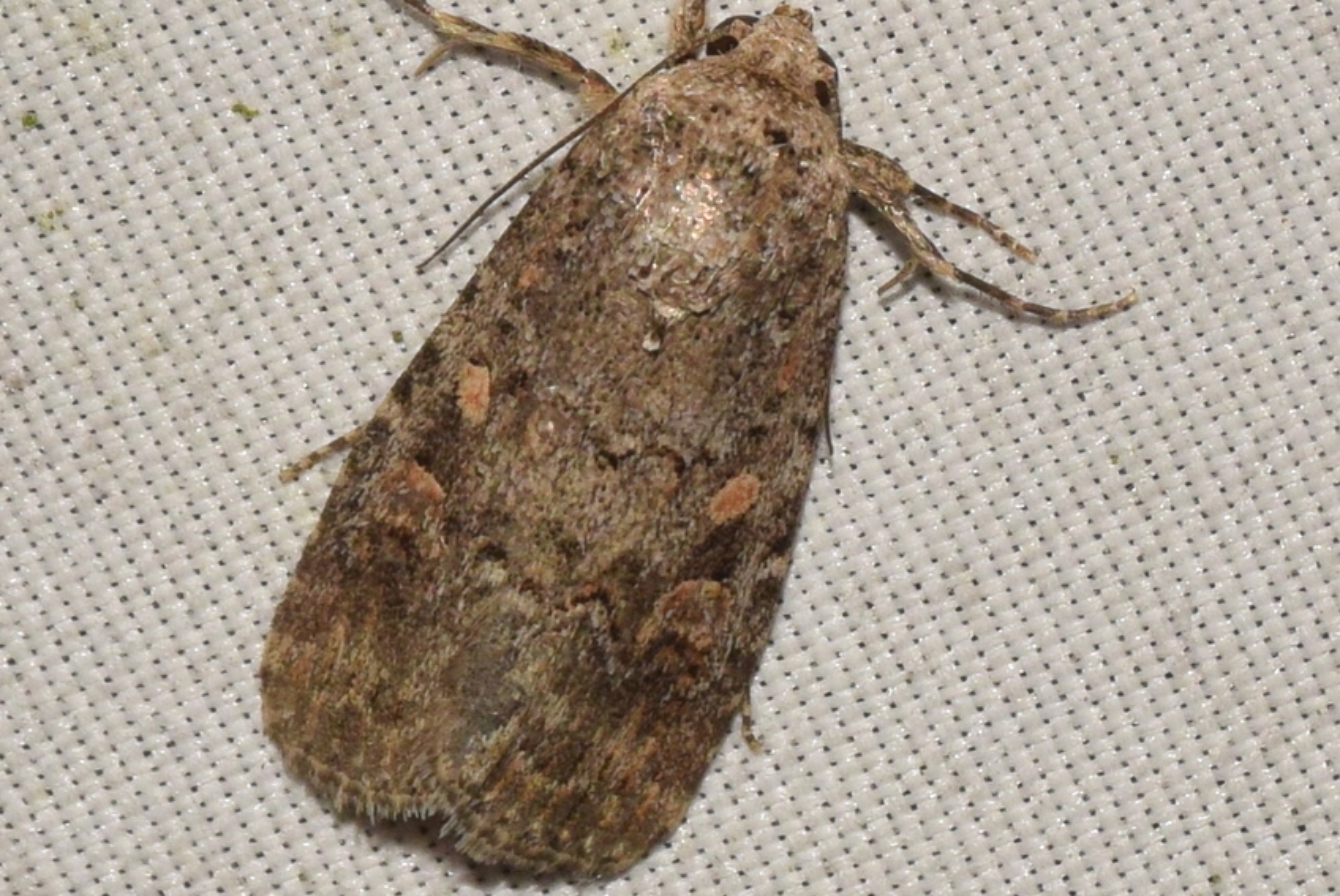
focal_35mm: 237
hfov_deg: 8.7
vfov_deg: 5.8
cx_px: 603
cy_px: 433
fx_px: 8829
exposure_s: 1/160
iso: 500
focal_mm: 140
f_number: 14
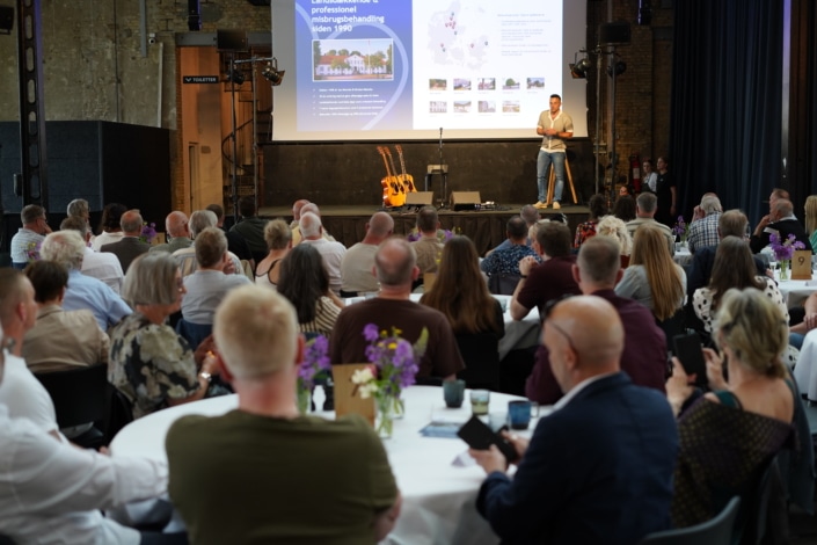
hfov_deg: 39.6
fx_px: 1135
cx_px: 408
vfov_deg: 27.0
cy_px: 272
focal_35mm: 50
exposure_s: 1/160
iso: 1600
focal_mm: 50
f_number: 2.8
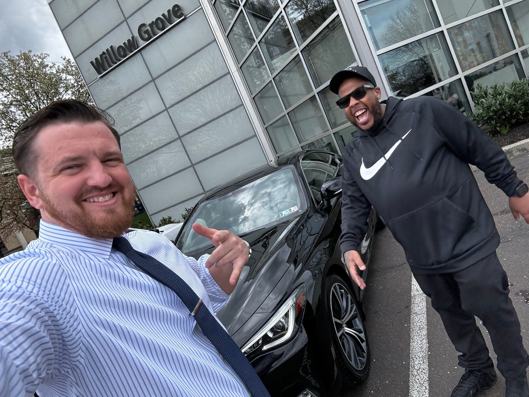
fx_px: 351
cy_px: 198
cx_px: 264
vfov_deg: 58.9
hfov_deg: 73.9
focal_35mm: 23
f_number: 1.9
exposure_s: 1/557
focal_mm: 2.69
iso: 25
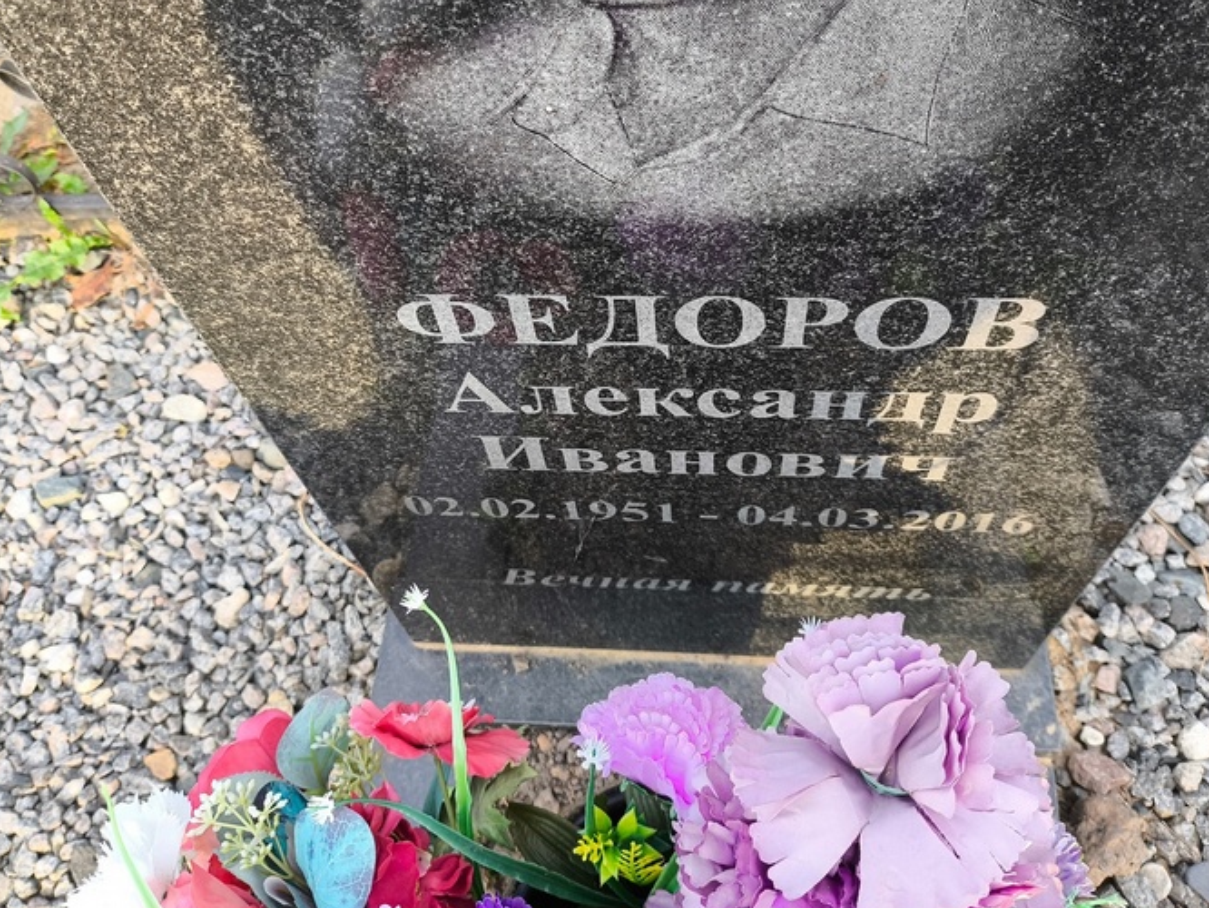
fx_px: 1048
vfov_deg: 46.7
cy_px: 400
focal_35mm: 30
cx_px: 618
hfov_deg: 59.9
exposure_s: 1/100
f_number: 1.7
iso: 80
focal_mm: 4.71
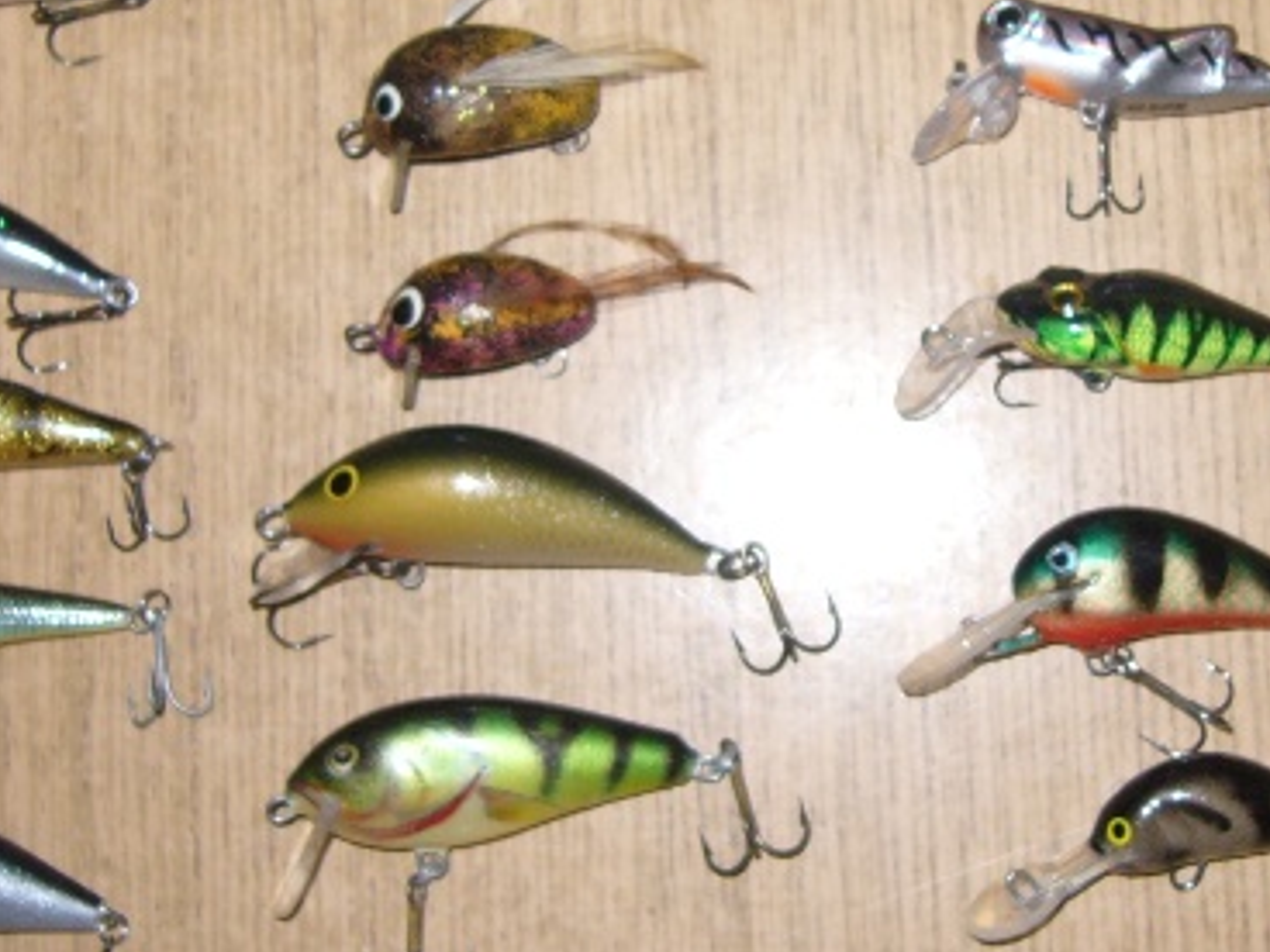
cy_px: 310
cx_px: 921
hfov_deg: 25.4
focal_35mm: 76
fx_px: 2788
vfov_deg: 19.3
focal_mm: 5.8
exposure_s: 1/60
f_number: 2.8
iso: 100
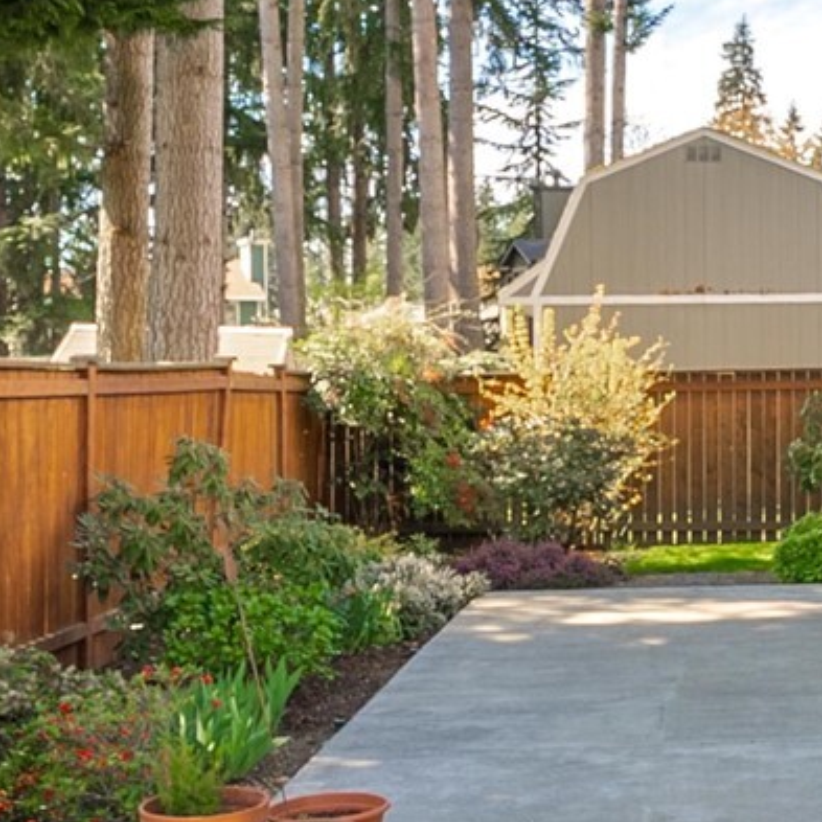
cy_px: 425
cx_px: 566
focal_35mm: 44
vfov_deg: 38.3
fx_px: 1182
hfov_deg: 37.8
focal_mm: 12
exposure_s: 1/80
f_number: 7.1
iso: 80
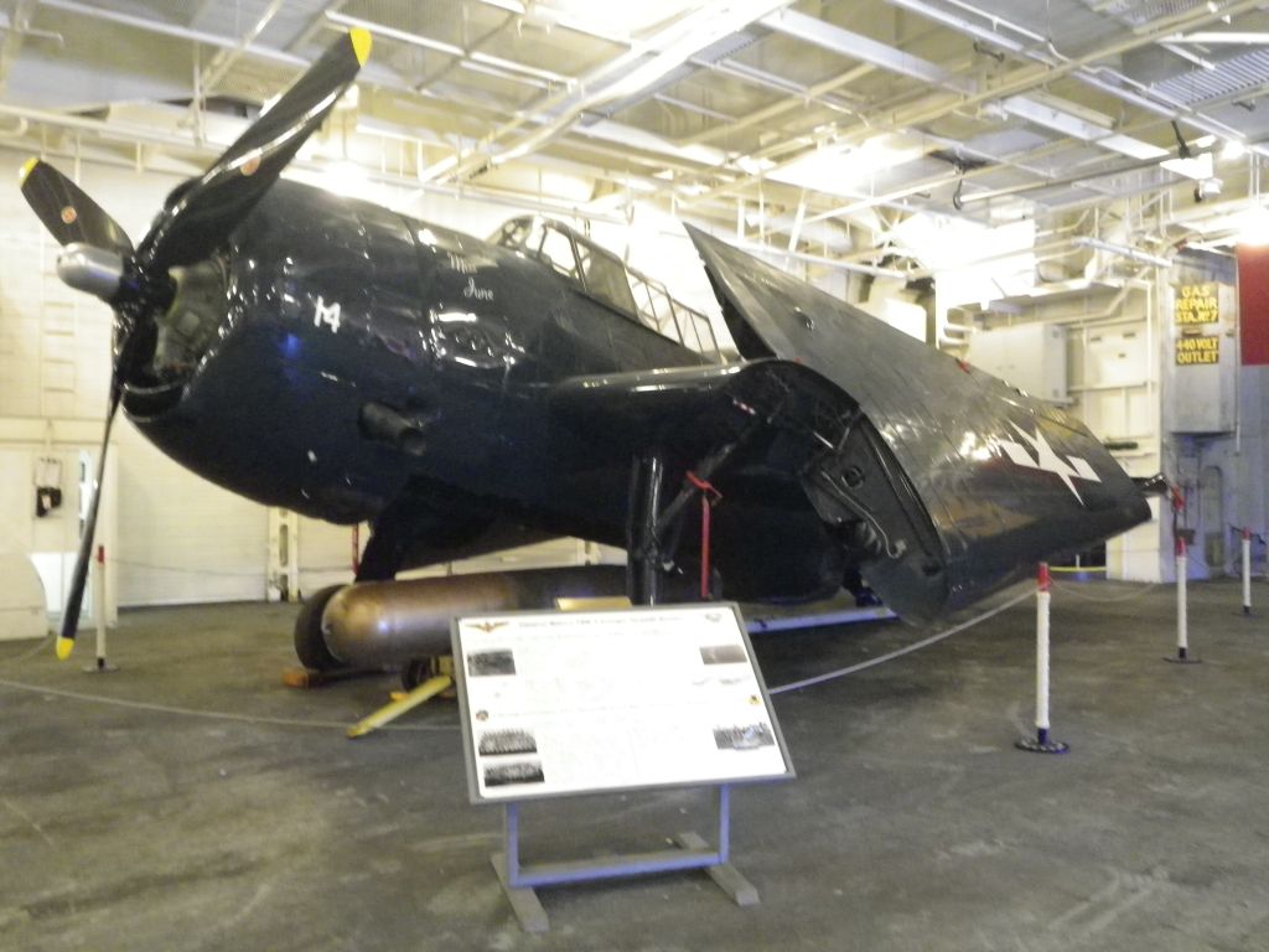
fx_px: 1026
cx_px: 634
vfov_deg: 49.7
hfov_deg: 63.4
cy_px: 476
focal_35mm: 28
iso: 800
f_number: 3.5
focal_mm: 5
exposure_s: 1/13
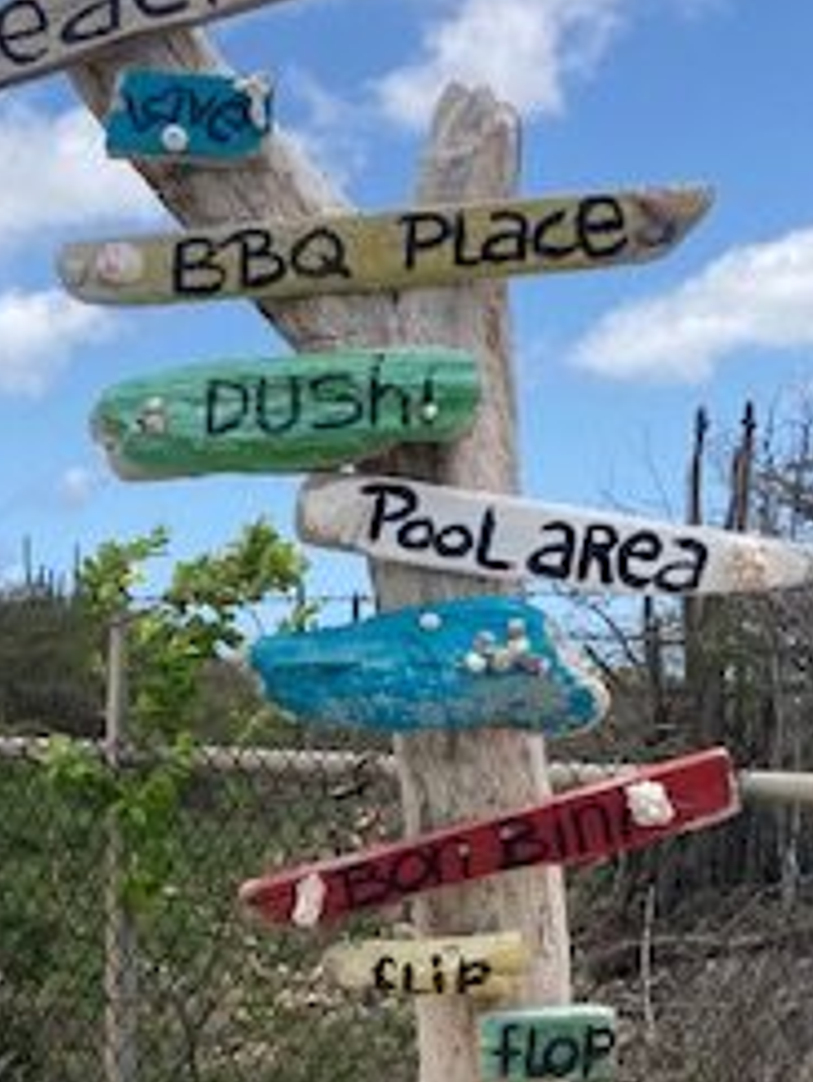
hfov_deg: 20.2
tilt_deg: -10.4
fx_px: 2284
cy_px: 1161
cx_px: 331
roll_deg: -1.8
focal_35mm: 73
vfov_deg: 25.0
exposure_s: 1/1779
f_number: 1.8
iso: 20
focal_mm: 3.99
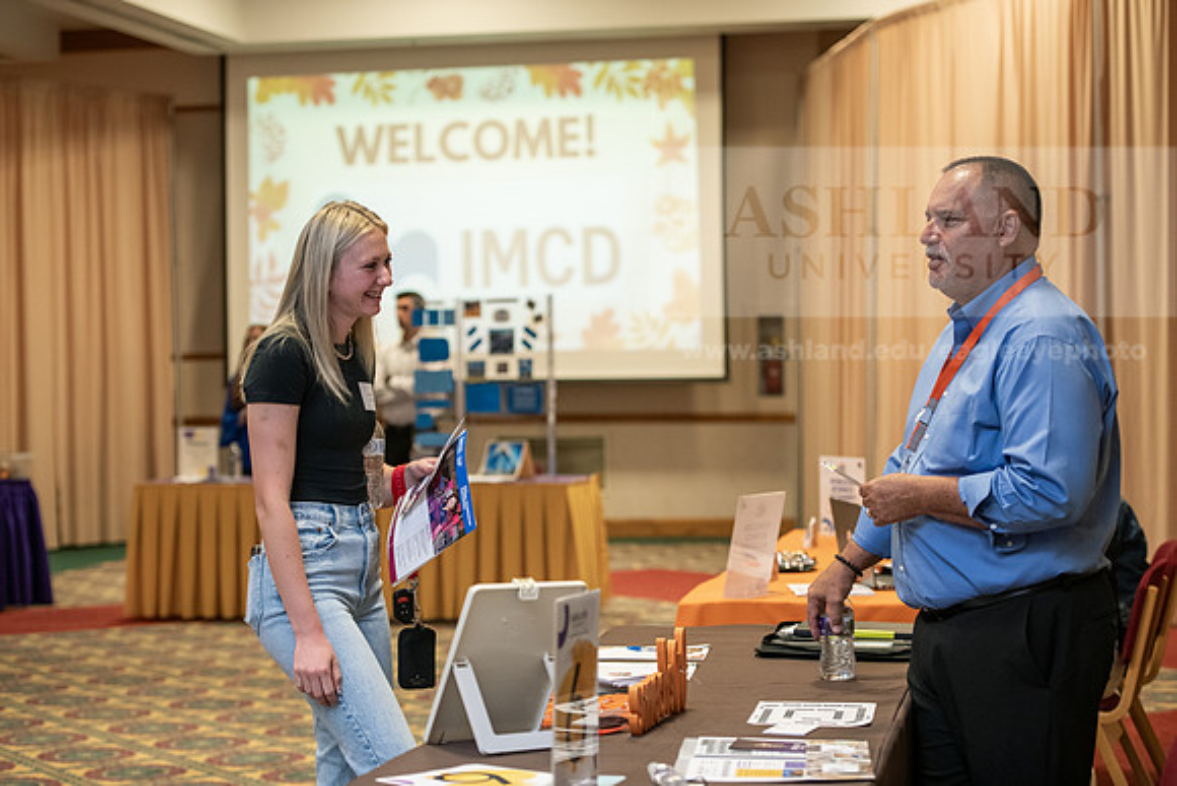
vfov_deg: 18.2
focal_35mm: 75
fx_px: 2453
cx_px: 588
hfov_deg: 27.0
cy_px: 393
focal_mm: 75
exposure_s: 1/200
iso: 1600
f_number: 3.2
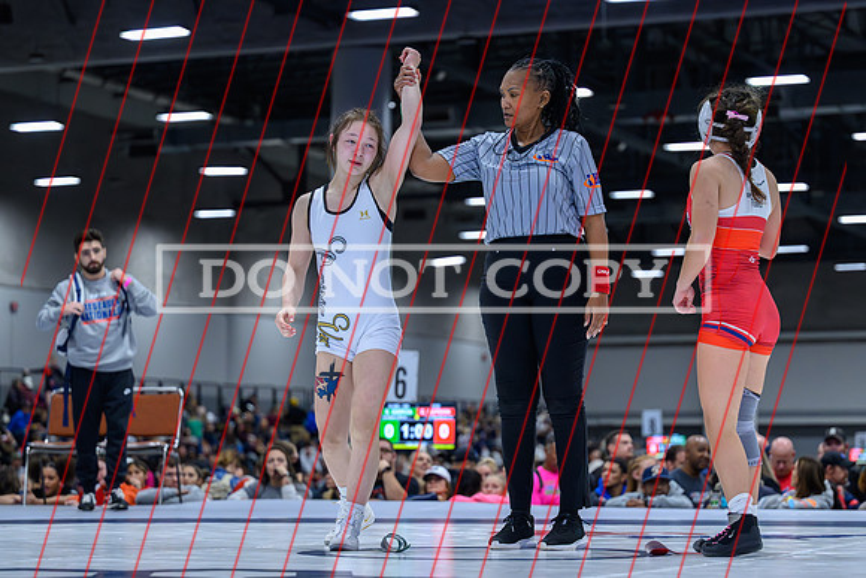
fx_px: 2275
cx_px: 467
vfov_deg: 14.5
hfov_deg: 21.5
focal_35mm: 95
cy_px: 304
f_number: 2.8
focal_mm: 79
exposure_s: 1/500
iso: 5600
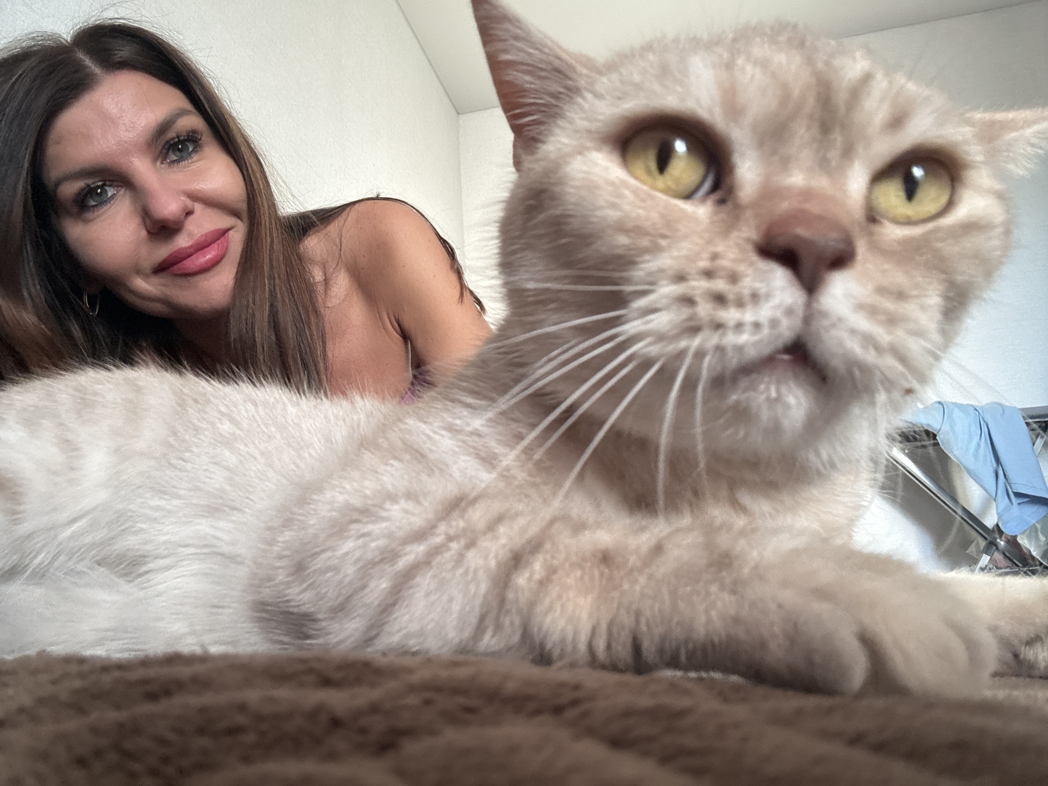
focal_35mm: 23
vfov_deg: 58.9
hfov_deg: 73.9
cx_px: 524
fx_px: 696
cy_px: 393
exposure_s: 1/60
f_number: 1.9
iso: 160
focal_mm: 2.69
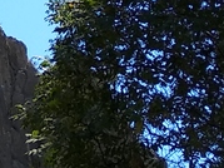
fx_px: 1125
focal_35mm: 174
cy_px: -133
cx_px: -250
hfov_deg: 10.3
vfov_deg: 8.2
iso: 100
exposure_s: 1/825
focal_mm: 3.83
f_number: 2.2
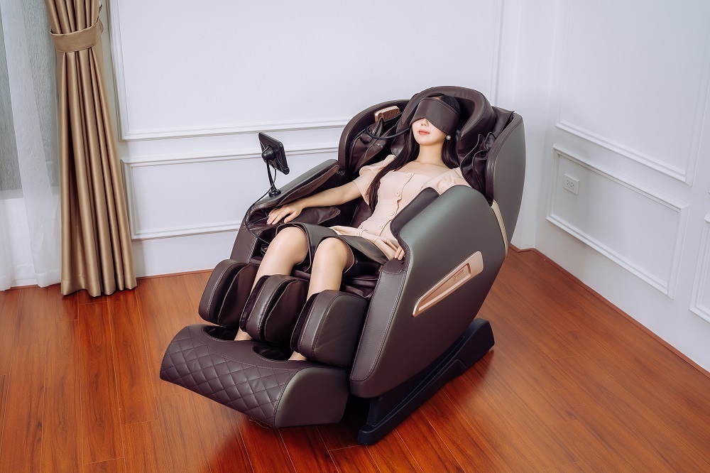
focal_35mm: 41
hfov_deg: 47.4
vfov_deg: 32.6
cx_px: 355
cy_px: 236
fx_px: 808
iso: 800
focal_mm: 41
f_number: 5
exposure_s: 1/160
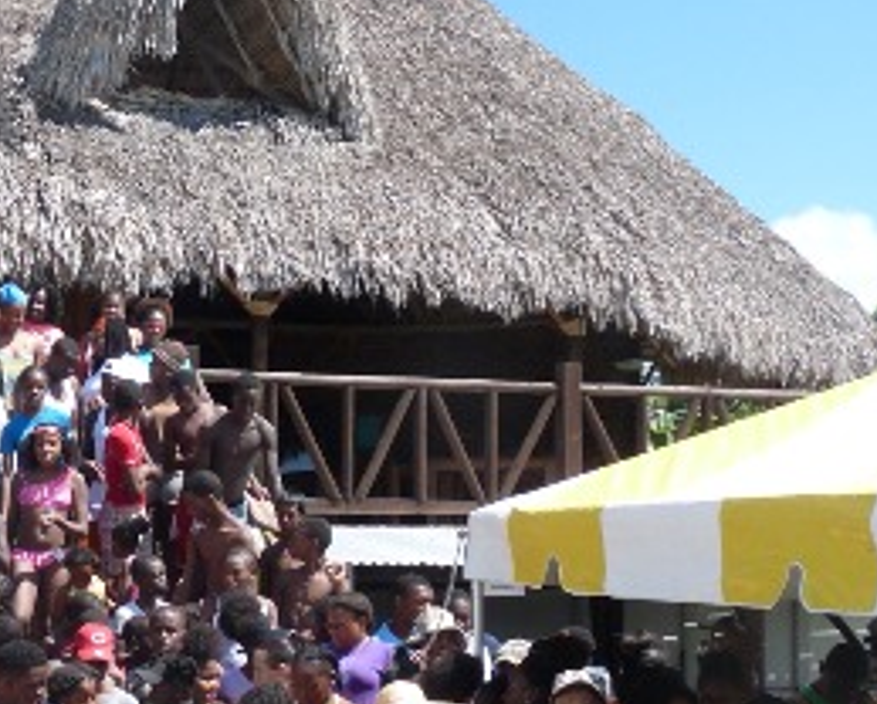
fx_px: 1690
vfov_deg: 23.3
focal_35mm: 65
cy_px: 521
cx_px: 200
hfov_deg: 28.6
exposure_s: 1/500
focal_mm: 4.8
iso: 100
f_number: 3.6
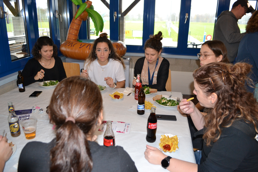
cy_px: 86
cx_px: 129
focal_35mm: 27
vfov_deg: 47.9
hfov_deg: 67.4
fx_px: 193
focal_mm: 18
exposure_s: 1/60
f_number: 3.5
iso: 1100
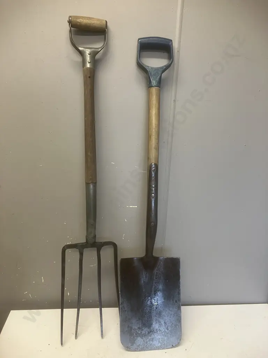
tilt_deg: -11.3
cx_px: 134
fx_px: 289
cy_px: 179
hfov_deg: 49.7
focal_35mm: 28
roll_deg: -2.8
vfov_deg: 63.4
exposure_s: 1/50
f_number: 1.8
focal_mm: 3.99
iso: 64
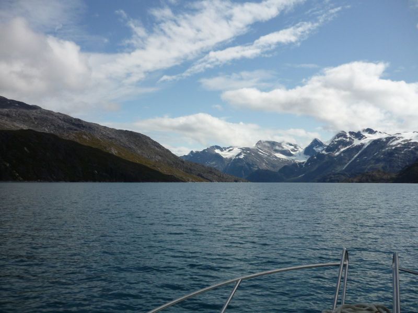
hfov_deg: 55.4
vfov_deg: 42.9
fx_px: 398
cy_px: 156
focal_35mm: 33
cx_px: 209
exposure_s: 1/320
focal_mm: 5.5
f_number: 8
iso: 100
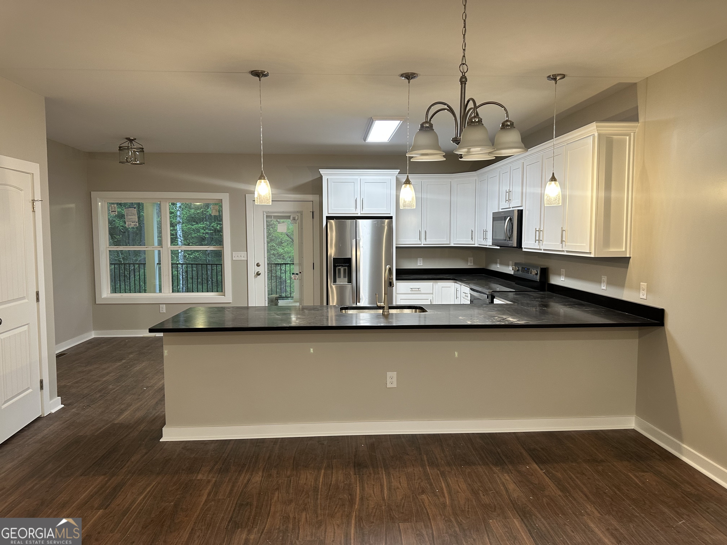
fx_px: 504
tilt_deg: -3.7
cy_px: 272
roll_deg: -0.7
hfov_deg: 71.6
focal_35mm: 24
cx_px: 364
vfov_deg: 56.8
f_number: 1.78
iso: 160
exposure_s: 1/60
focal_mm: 6.86
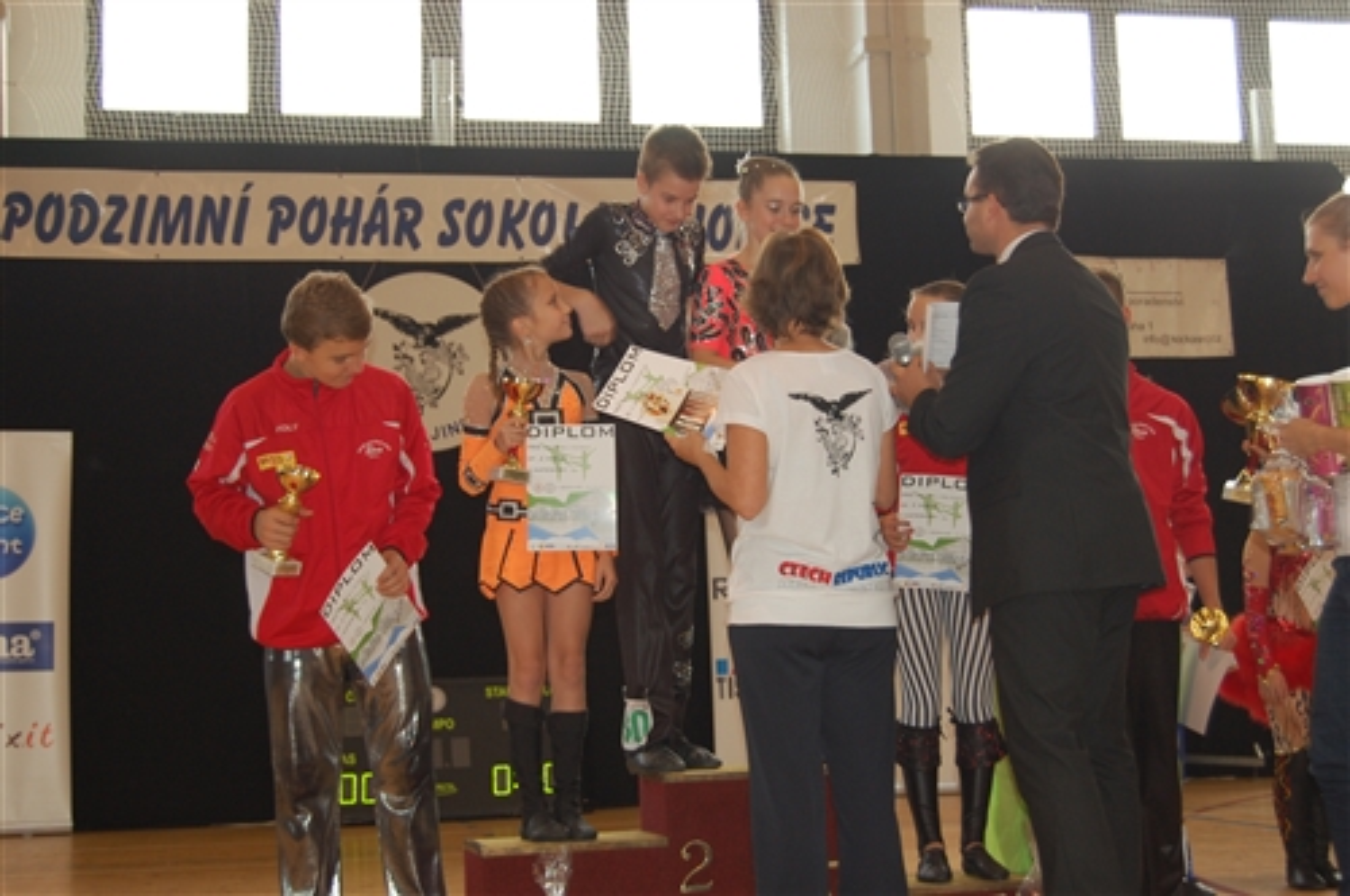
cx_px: 675
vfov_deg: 23.7
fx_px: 2135
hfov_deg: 35.1
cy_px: 448
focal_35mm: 57
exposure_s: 1/60
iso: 400
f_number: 4.8
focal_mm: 38
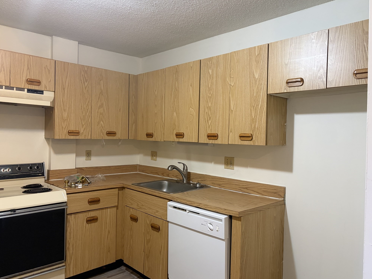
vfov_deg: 51.4
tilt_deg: -0.8
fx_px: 290
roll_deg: -0.7
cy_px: 139
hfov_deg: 65.3
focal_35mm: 27
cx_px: 182
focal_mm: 5.96
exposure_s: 1/60
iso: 250
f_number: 1.6
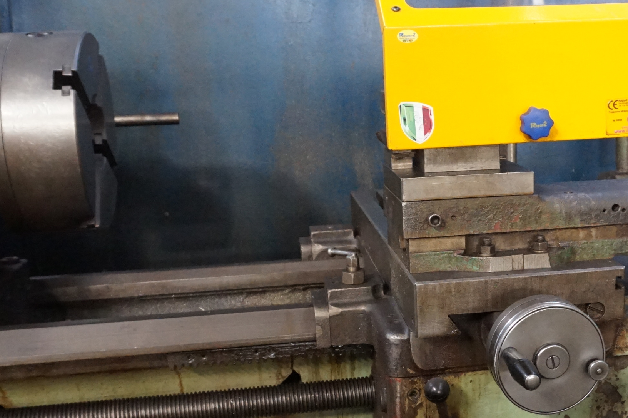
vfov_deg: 28.0
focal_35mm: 48
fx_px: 837
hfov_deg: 40.5
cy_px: 233
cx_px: 434
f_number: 3.5
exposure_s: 1/160
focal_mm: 16
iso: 3200
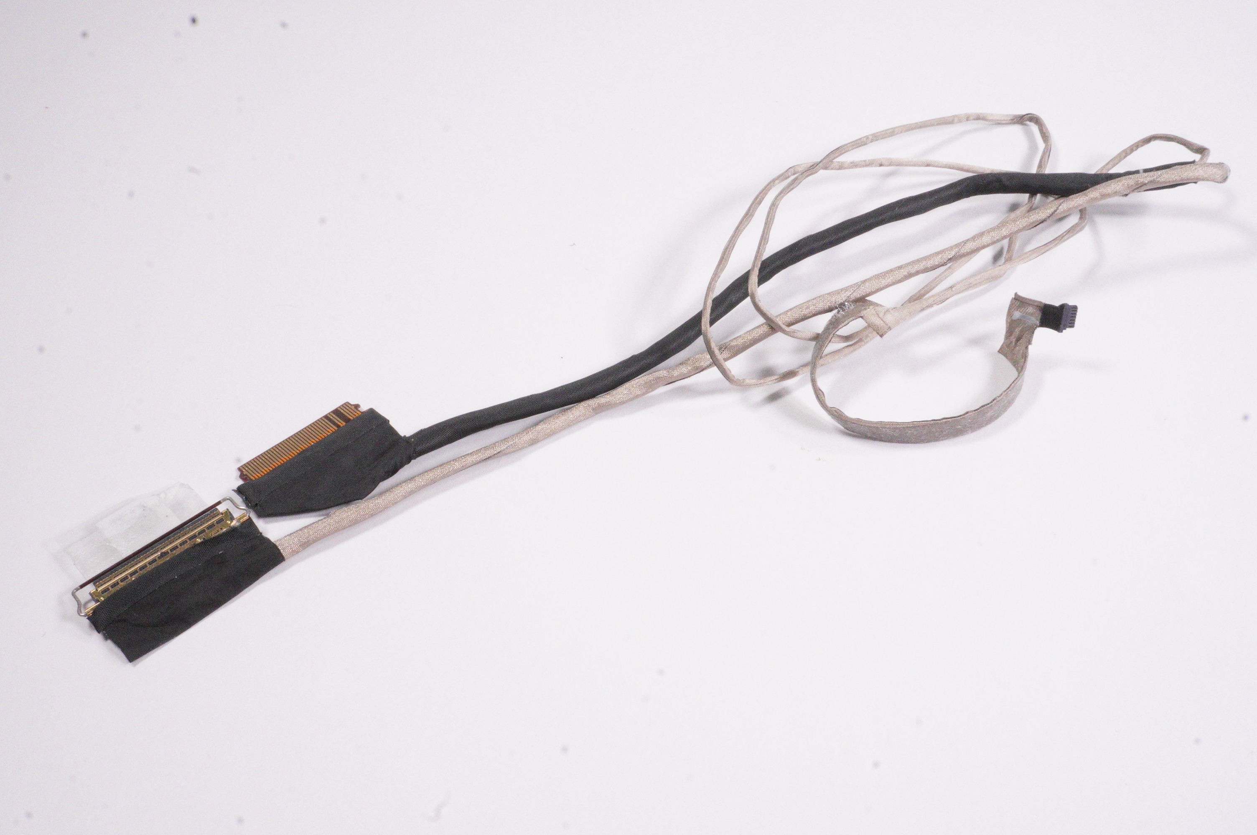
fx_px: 1570
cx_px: 628
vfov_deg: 29.8
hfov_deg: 43.6
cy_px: 418
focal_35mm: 45
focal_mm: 30
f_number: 25
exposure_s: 1/200
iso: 6400
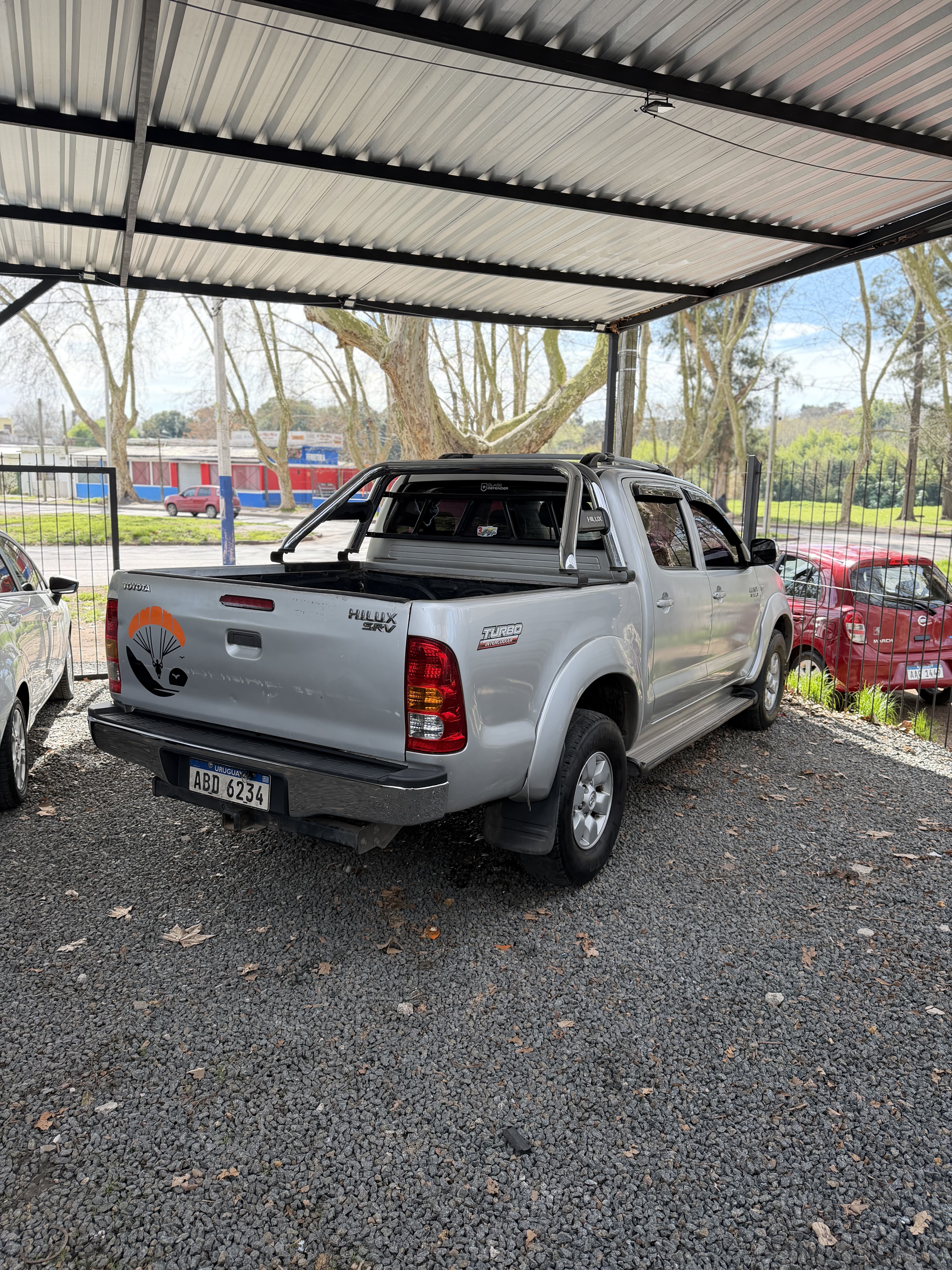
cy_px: 635
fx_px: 880
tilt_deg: -10.1
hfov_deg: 56.8
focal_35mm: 24
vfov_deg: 71.6
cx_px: 476
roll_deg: -0.5
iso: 100
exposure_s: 1/580
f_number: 1.78
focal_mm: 6.76
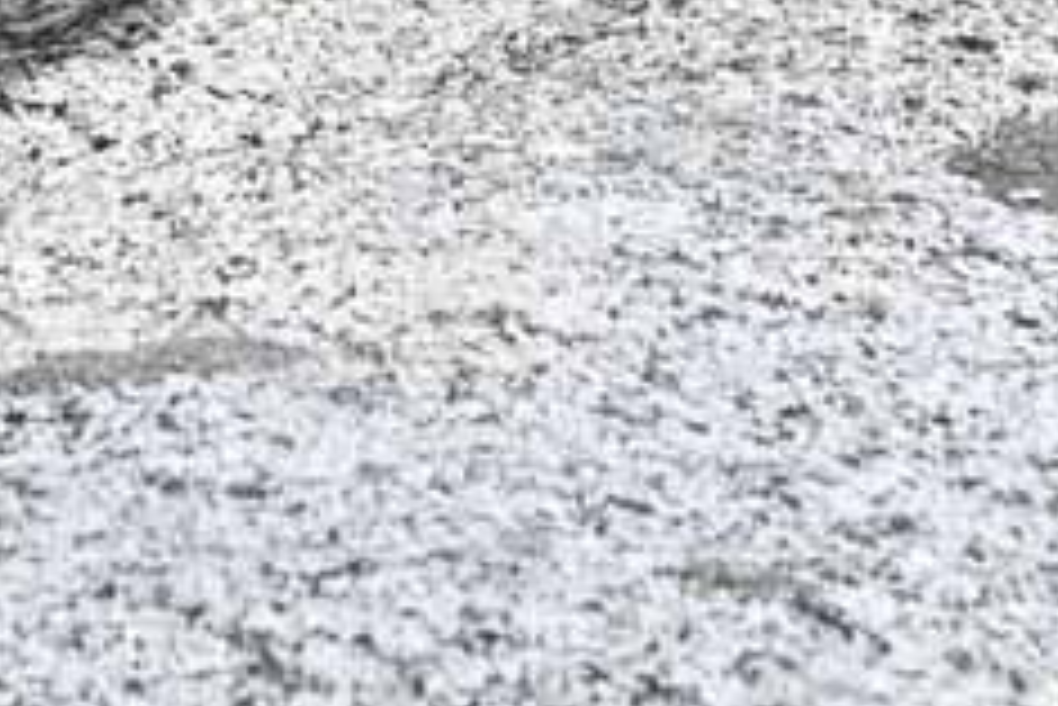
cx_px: -41
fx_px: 12027
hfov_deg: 5.0
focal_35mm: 409
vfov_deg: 3.4
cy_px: -432
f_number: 5
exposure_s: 1/1600
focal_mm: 120
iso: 100
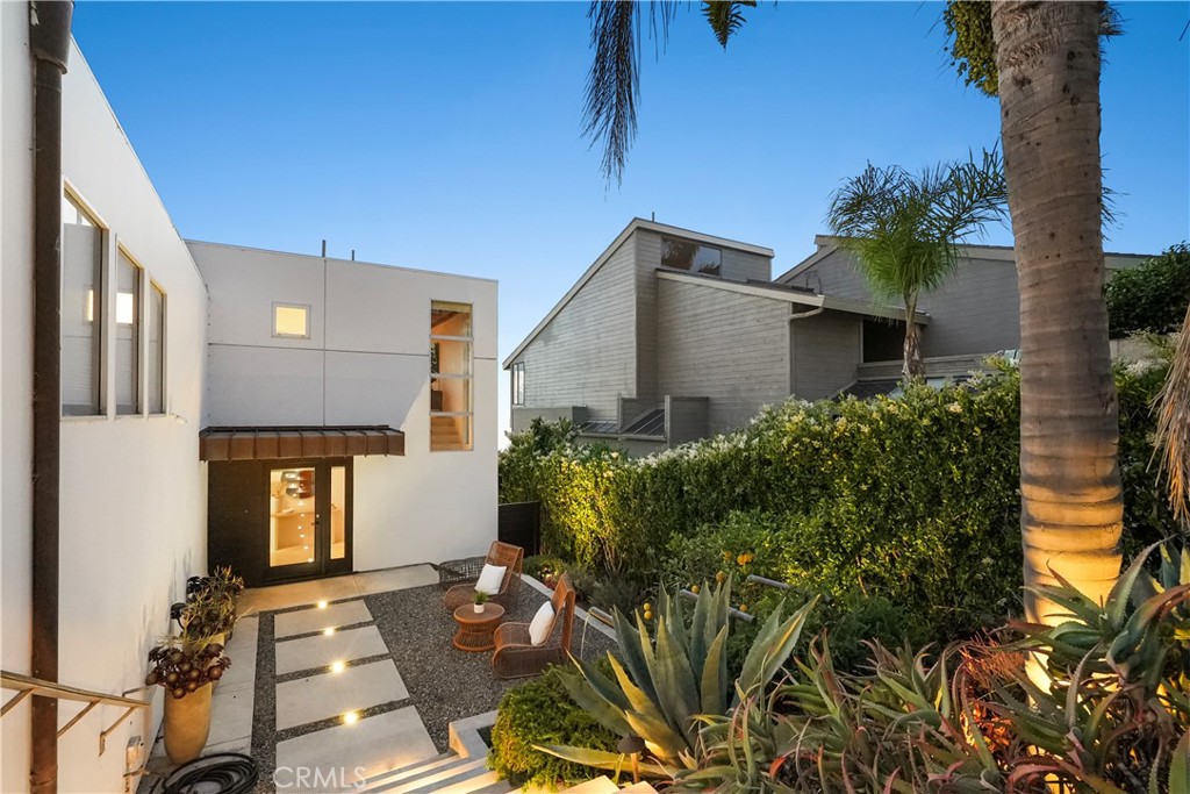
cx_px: 595
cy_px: 397
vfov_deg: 73.8
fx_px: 529
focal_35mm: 16
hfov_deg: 96.7
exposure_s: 1/8
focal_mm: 16
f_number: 9
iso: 12800
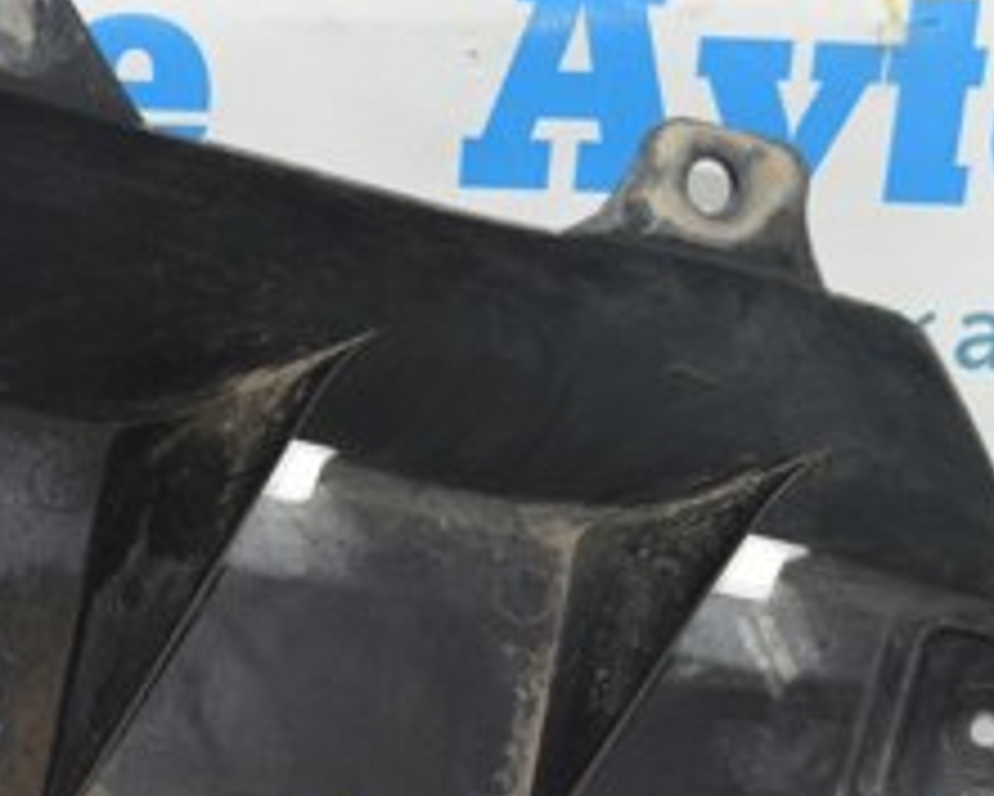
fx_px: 3591
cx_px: 81
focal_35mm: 122
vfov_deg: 12.5
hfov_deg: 15.6
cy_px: 814
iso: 800
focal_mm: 30
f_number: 4.5
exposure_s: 1/60
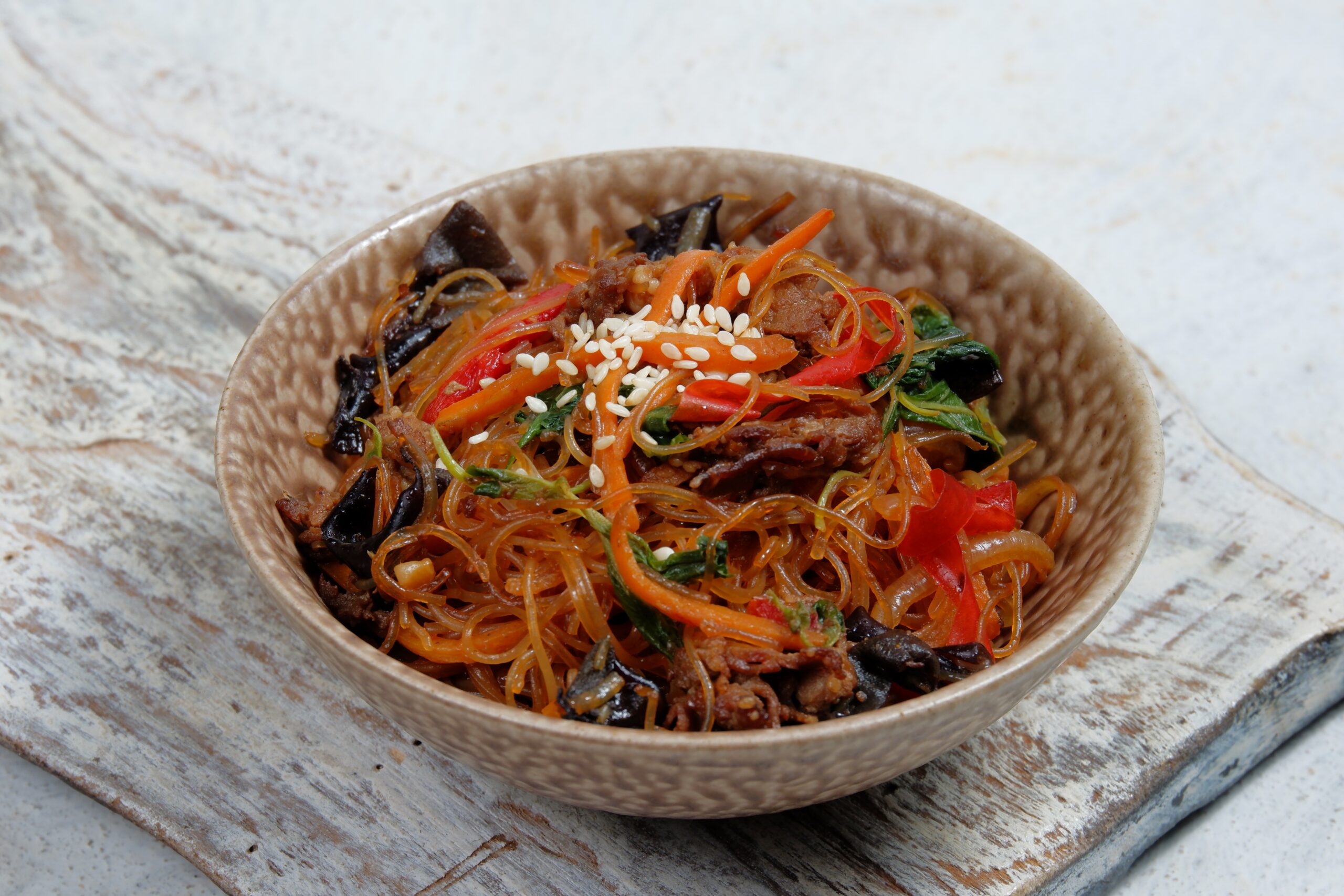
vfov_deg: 6.8
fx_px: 7579
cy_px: 448
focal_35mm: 203
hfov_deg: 10.1
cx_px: 672
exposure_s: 1/100
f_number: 10
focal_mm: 135.7
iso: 200
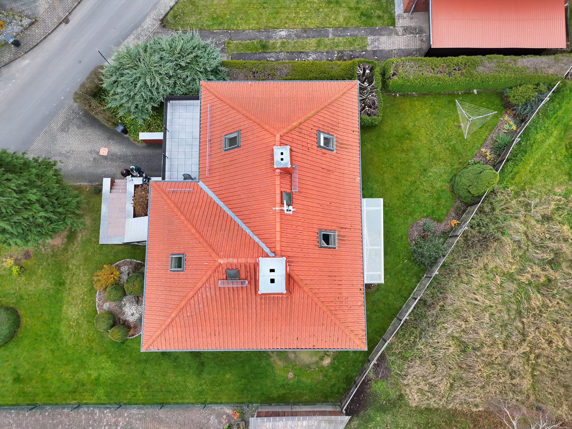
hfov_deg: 71.6
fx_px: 397
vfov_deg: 56.8
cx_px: 286
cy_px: 214
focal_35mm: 24
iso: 150
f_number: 1.7
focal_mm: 6.72
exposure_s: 1/100
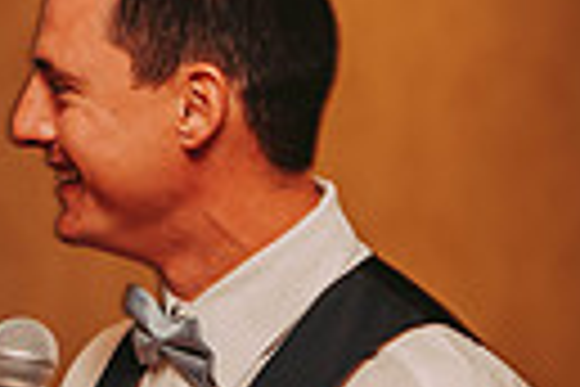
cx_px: 315
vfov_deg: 3.2
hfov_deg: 4.8
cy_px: 466
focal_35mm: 426
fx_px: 6863
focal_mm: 95
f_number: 2.8
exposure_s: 1/60
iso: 800
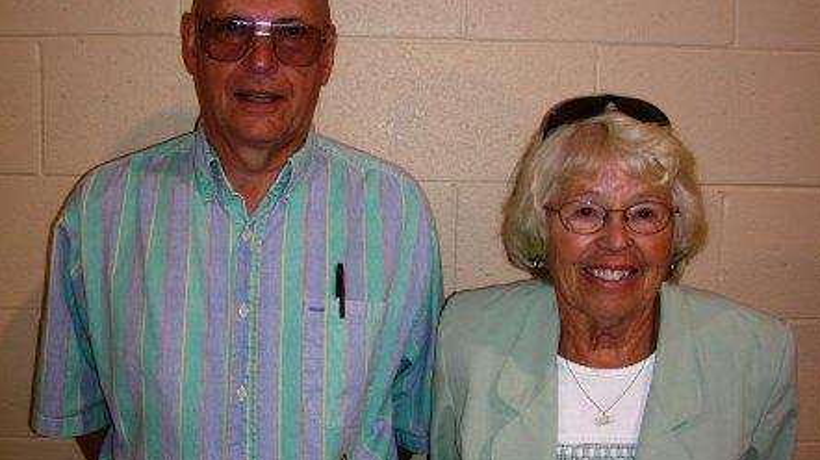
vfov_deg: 28.2
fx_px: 913
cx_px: 414
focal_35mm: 42
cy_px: 189
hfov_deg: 48.4
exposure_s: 1/60.1
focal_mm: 6.3
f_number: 3.5
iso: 50
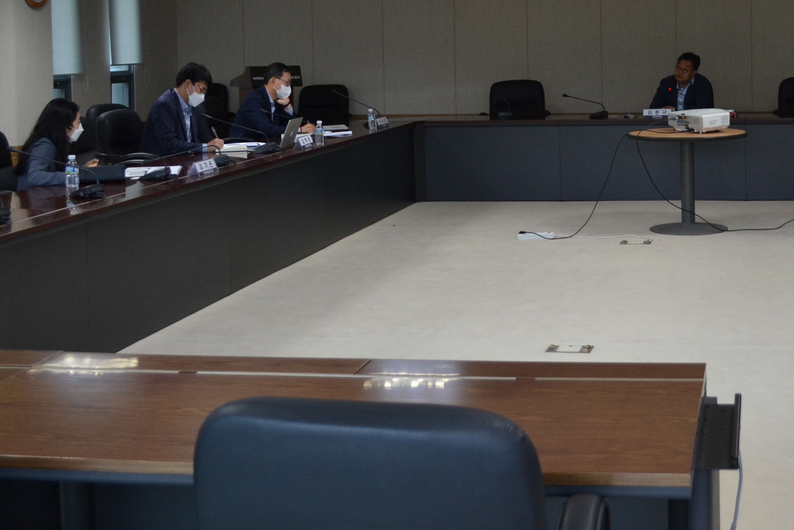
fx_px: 1279
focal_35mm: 58
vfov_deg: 22.9
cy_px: 66
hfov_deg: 33.7
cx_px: 613
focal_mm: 22
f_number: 4
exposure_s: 1/60
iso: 400
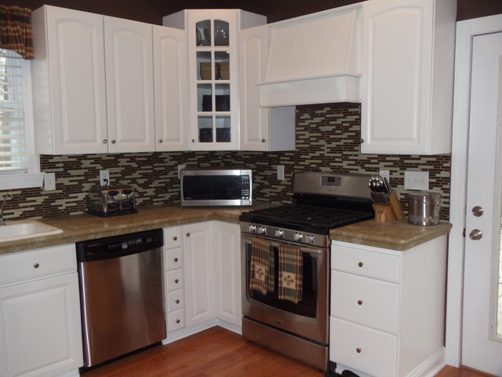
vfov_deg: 32.9
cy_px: 188
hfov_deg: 42.9
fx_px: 638
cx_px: 251
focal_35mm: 44
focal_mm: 6
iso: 200
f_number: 3.5
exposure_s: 1/30
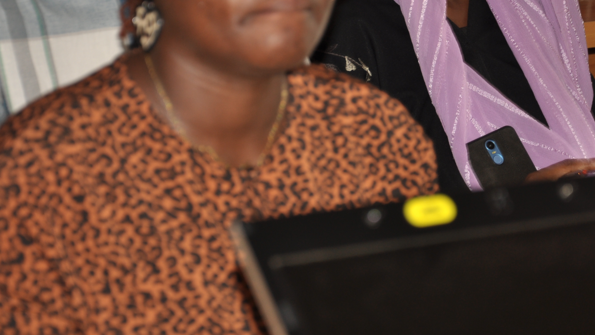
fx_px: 3104
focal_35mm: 197
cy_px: 60
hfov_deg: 10.9
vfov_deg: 6.2
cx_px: 341
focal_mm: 85
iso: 200
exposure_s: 1/60
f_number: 5.6
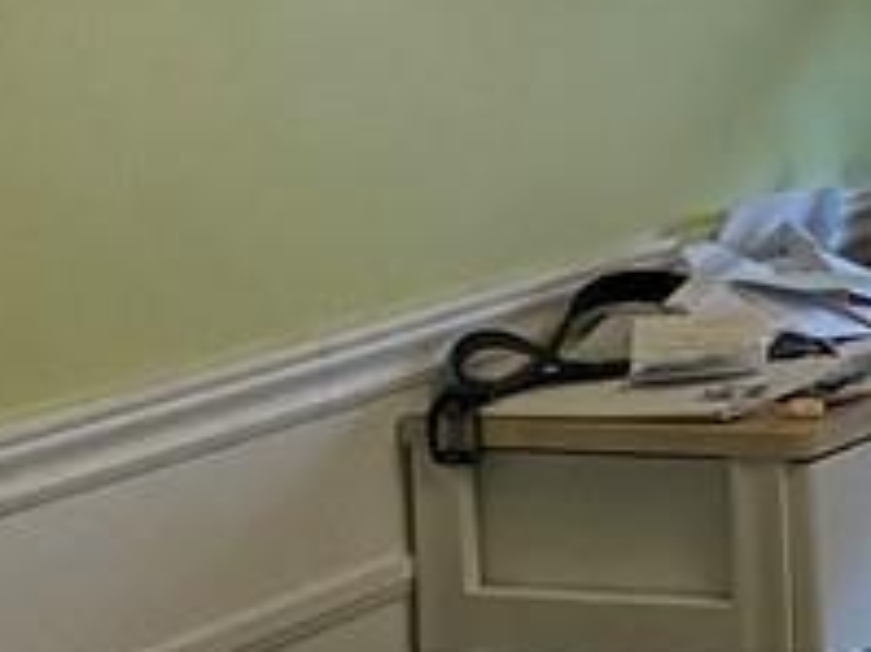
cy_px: -92
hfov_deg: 12.4
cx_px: 1930
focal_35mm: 134
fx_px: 3370
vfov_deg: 10.9
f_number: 1.6
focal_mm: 4.2
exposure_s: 1/30
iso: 500
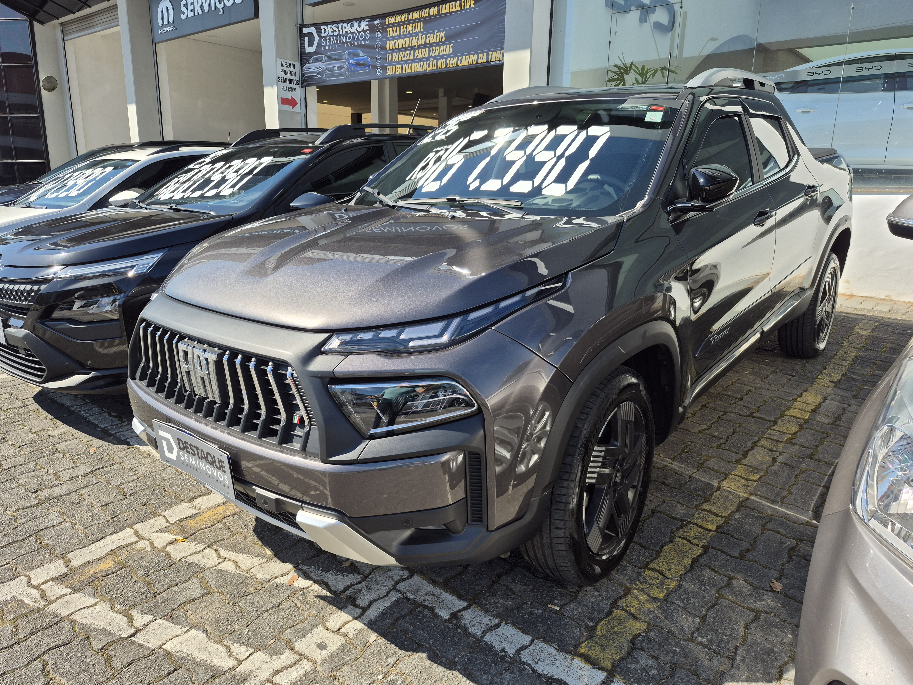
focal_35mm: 23
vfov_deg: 58.9
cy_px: 342
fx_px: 607
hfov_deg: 73.9
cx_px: 456
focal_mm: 5.4
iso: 25
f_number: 1.8
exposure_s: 1/1092
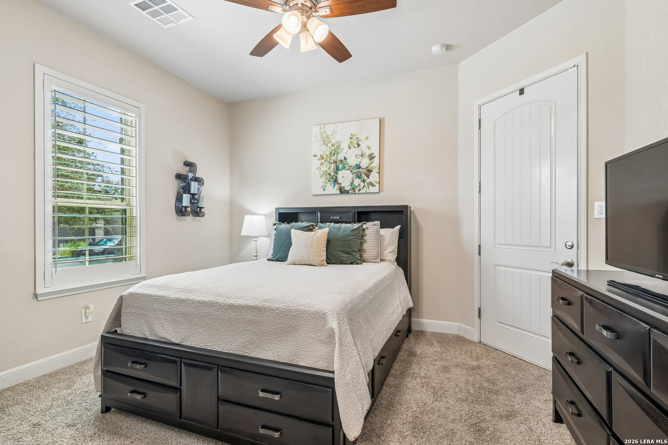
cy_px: 222
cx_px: 334
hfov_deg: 96.7
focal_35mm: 16
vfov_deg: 73.7
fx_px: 297
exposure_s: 1/15
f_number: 8
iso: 320
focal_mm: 11
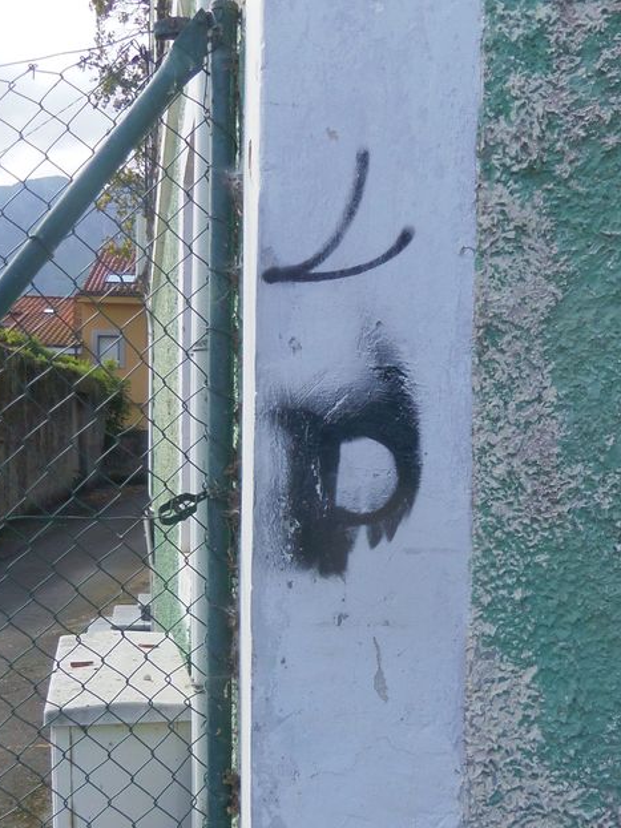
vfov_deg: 40.7
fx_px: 1101
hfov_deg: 31.5
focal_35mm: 46
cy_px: 552
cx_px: 344
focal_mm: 5
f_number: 3.9
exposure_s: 1/200
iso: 125
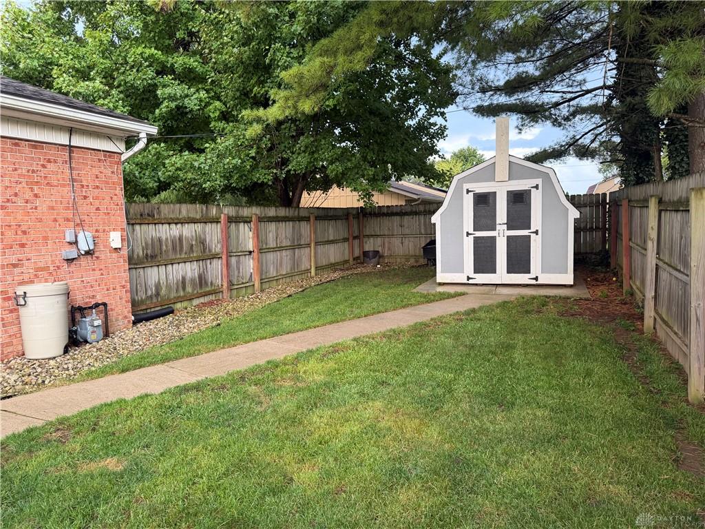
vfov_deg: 56.8
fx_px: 489
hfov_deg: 71.6
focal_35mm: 24
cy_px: 264
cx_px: 352
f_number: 1.78
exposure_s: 1/67
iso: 200
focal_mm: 6.76
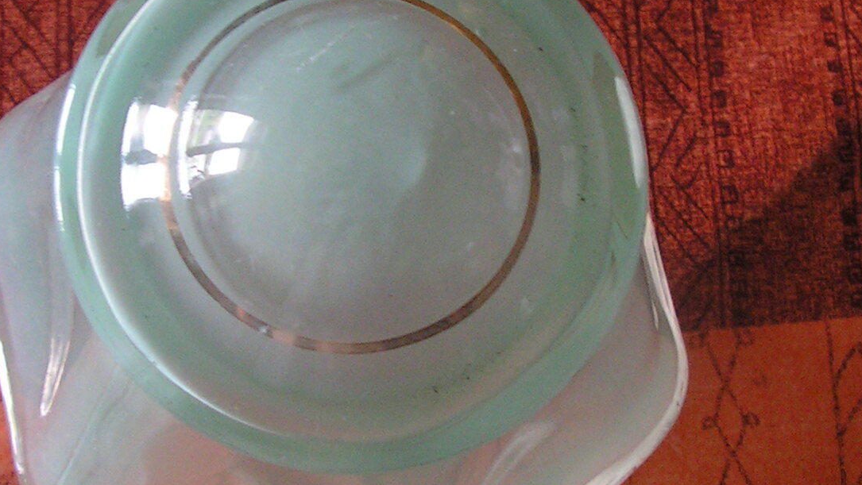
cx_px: 377
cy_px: 207
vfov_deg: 16.3
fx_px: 1692
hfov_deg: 28.6
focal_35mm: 74
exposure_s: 1/30
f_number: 3.2
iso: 125
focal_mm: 6
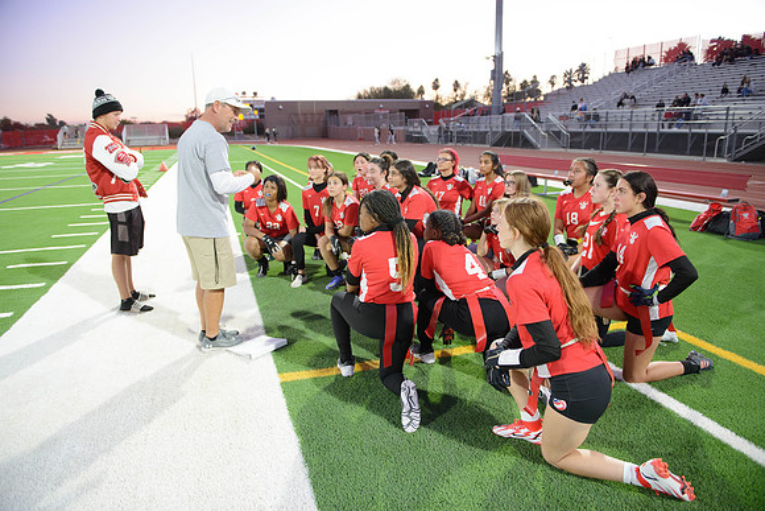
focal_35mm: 24
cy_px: 256
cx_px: 382
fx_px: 510
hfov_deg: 73.7
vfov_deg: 53.2
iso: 2200
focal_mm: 24
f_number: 2.8
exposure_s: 1/125
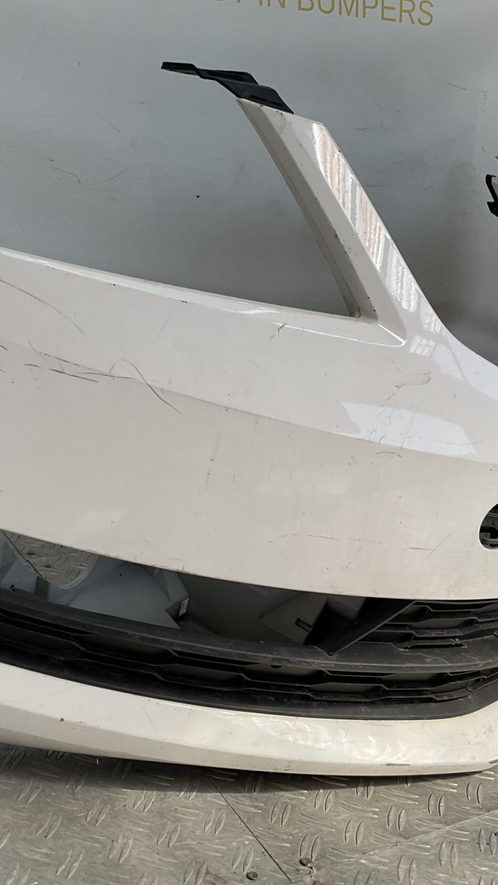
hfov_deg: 27.6
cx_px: 181
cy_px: 449
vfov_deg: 47.4
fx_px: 1009
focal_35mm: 43
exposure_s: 1/491
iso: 16
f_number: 1.8
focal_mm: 3
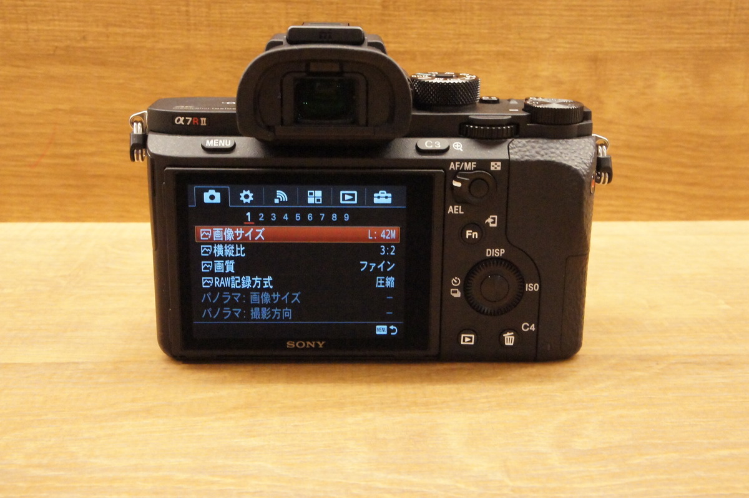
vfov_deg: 29.8
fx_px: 935
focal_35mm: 45
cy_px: 249
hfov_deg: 43.7
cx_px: 374
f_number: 13
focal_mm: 30
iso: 6400
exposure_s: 1/60
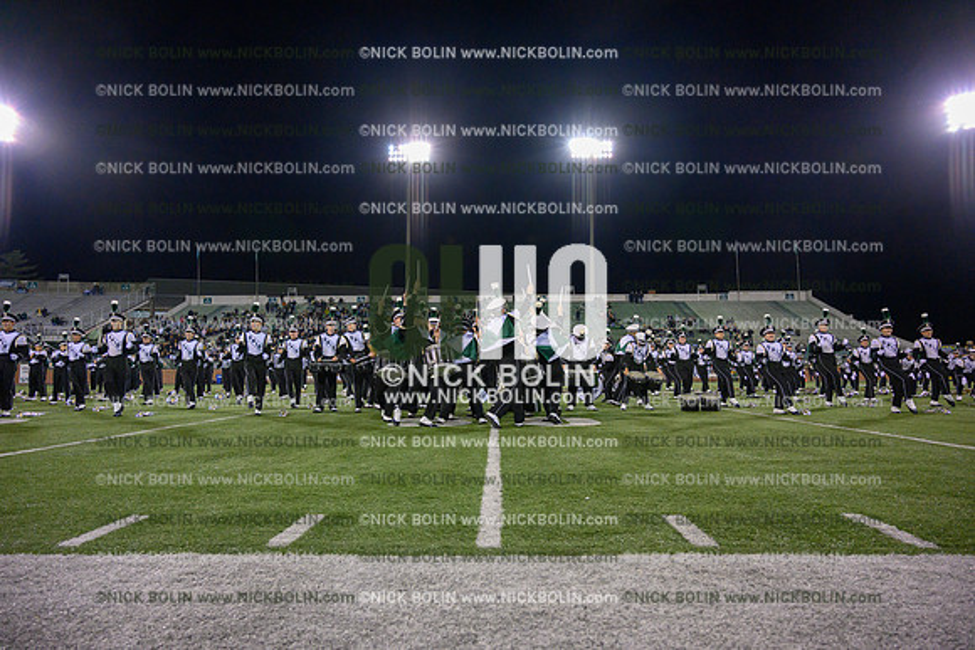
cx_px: 488
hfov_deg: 73.7
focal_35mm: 24
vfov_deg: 53.2
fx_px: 650
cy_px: 325
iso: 5000
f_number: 4
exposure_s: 1/1000
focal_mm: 24
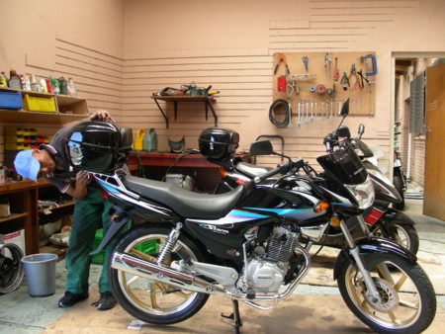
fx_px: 489
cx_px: 222
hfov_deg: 49.0
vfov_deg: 37.8
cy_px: 167
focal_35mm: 38
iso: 50
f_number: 3.5
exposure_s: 1/32.3
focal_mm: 6.3
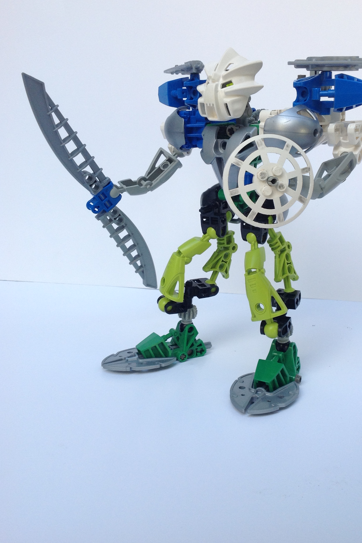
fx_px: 618
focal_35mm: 41
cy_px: 251
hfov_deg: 32.5
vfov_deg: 47.4
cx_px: 224
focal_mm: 4.28
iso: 50
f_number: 2.4
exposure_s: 1/168
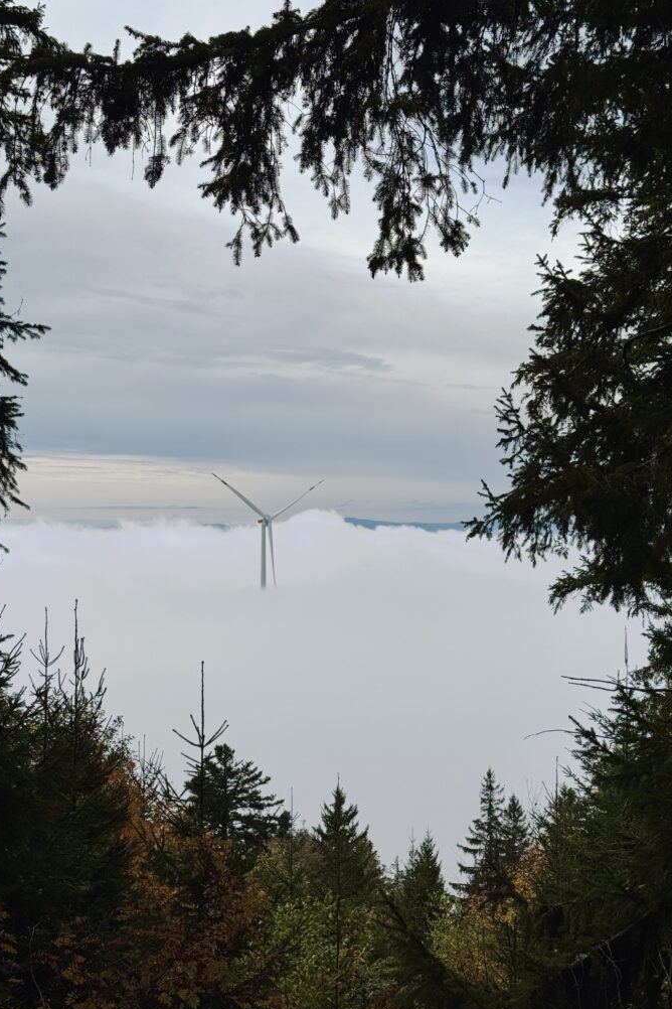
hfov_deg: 26.5
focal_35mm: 51
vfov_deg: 38.9
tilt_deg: -1.0
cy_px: 515
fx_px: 1428
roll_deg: +0.1
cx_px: 294
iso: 64
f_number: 1.78
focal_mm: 6.76
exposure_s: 1/5376
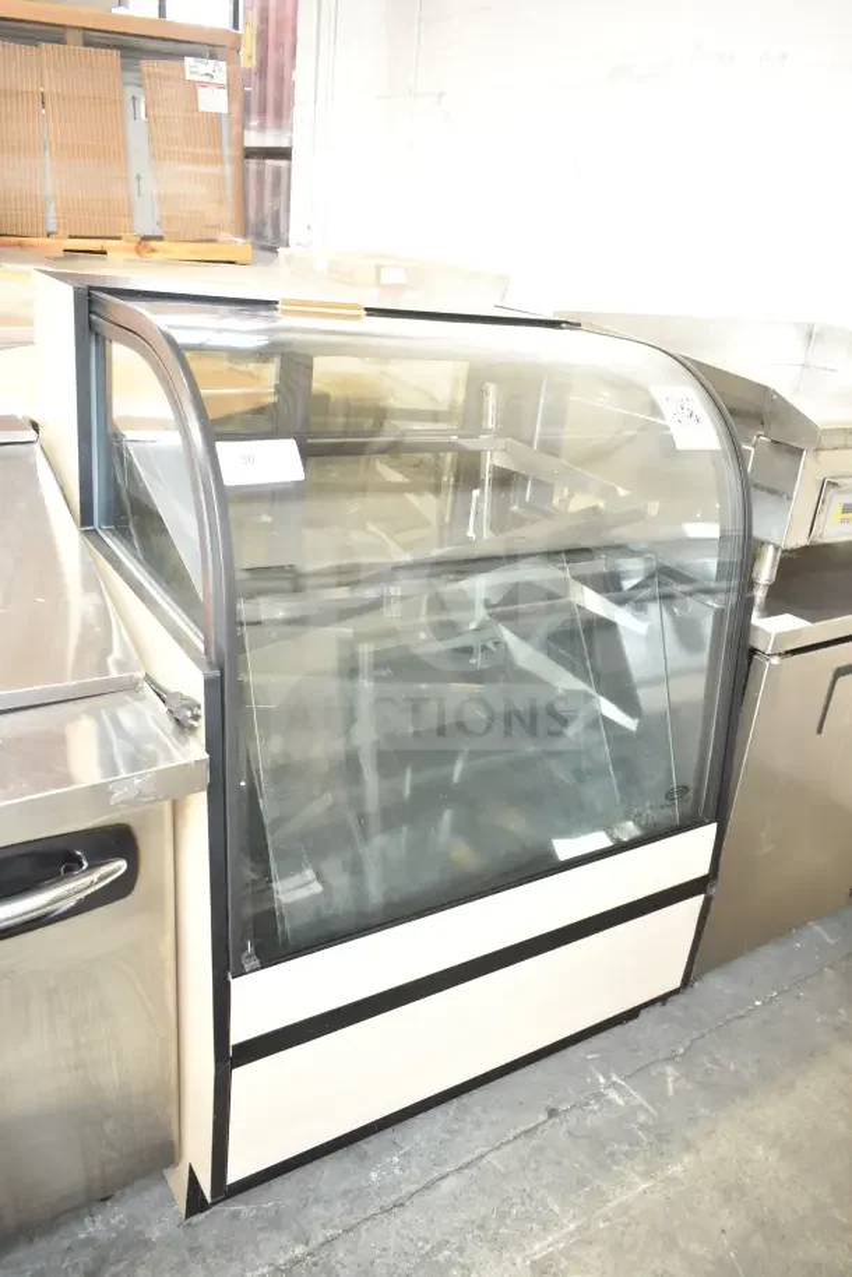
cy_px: 638
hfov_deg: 48.0
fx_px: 958
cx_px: 426
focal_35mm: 27
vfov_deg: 67.4
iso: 500
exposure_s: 1/30
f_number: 3.5
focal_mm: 18
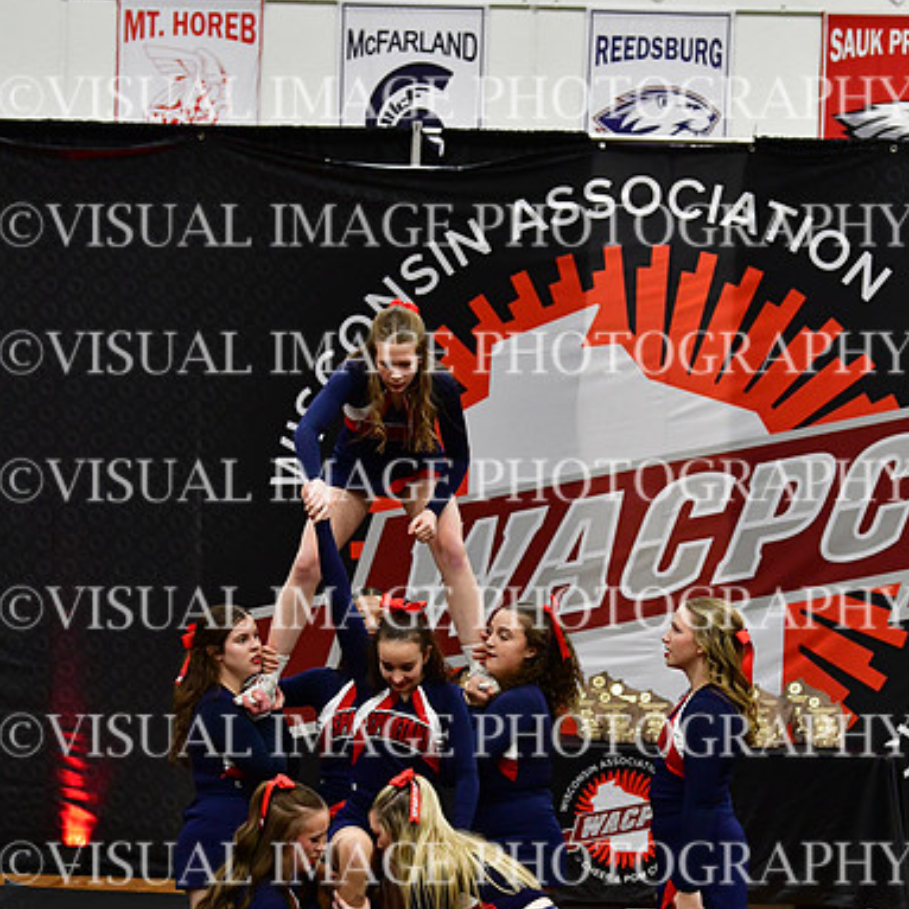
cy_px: 672
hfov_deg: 9.3
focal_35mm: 189
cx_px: 457
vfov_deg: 9.2
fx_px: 5615
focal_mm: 98
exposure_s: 1/500
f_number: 4
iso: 4000
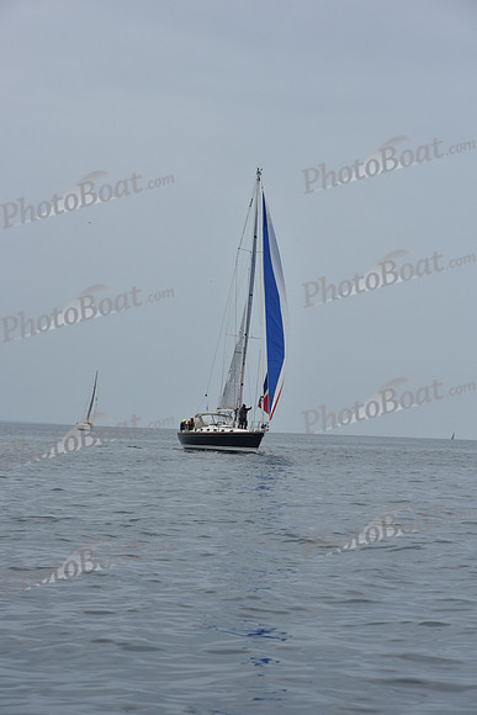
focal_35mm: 112
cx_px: 238
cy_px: 358
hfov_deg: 12.2
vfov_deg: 18.3
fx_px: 2224
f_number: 9
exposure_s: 1/800
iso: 250
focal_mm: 112
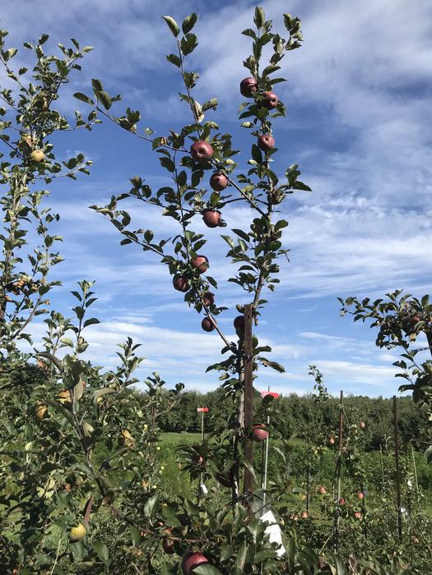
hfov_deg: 49.7
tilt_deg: +18.5
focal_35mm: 28
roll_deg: -1.2
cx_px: 216
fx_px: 466
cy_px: 288
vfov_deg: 63.4
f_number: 1.8
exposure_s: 1/2398
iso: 20
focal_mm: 3.99
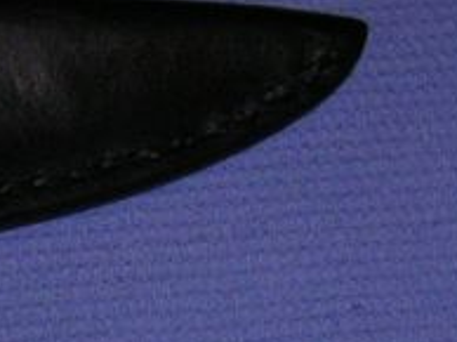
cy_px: 403
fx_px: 2070
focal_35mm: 157
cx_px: -339
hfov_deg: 11.7
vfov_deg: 9.3
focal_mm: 6
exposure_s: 1/45
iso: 160
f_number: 6.7
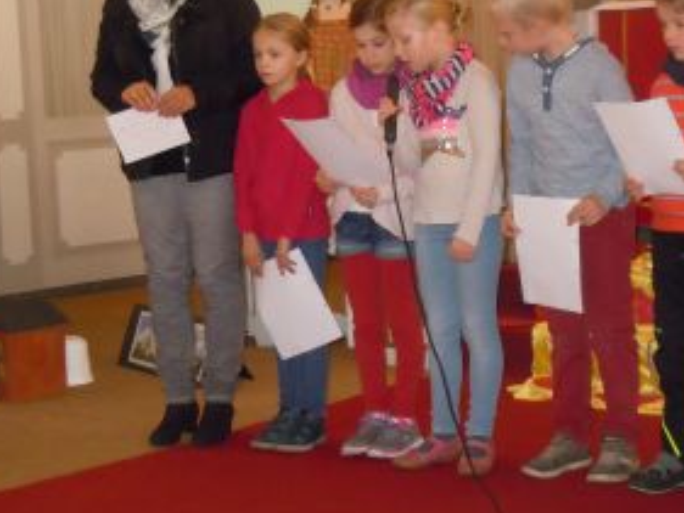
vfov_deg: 17.6
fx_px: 1661
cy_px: 202
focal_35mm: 84
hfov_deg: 23.2
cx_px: 453
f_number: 4
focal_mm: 10.6
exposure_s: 1/40
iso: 800
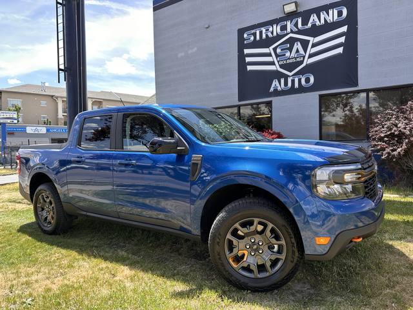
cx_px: 206
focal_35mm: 24
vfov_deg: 56.8
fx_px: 286
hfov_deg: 71.6
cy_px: 155
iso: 80
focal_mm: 6.86
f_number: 1.78
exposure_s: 1/704
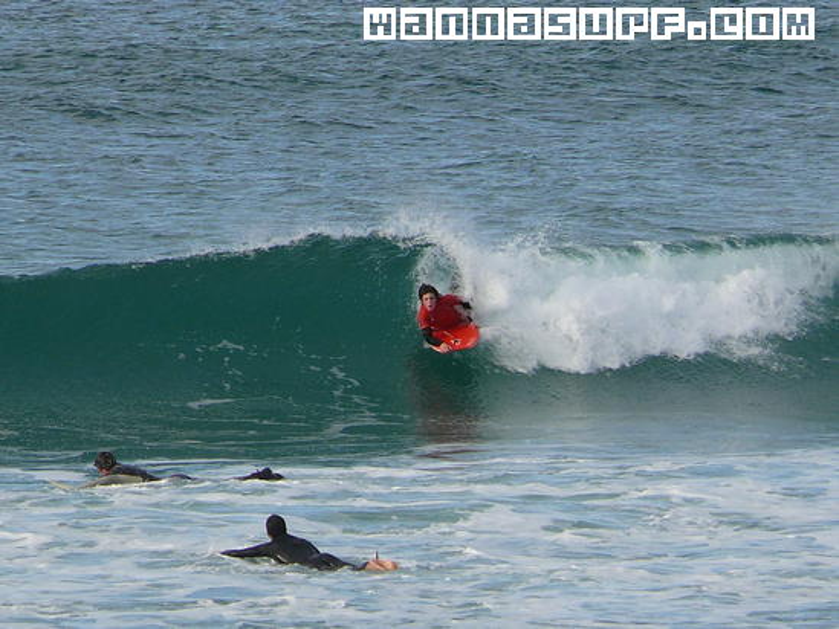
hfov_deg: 2.7
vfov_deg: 2.0
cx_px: 420
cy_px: 314
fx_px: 18133
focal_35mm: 748
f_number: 5.6
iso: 100
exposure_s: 1/320
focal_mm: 88.8
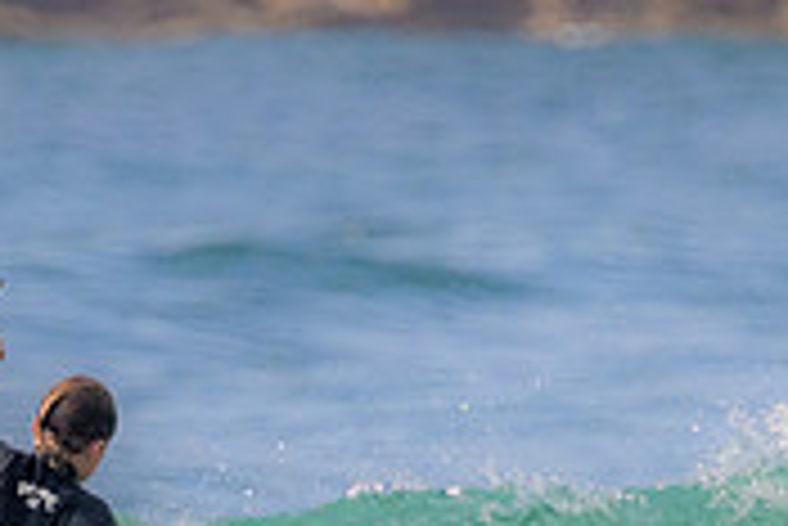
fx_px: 57921
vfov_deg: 0.5
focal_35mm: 2644
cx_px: 239
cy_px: 654
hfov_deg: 0.8
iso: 2000
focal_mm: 800
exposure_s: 1/2000
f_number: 11
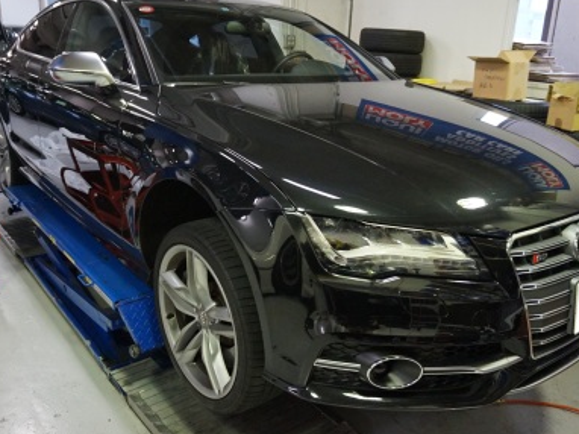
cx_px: 290
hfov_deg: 56.8
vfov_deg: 44.1
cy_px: 202
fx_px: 535
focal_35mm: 32
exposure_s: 1/160
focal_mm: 16
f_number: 3.5
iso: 2500
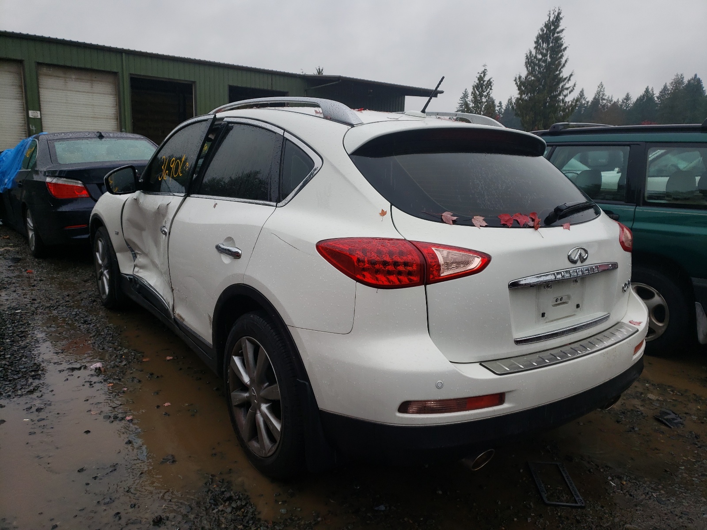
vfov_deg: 53.1
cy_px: 265
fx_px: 531
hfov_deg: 67.3
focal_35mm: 26
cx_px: 354
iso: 50
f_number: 1.5
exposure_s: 1/217
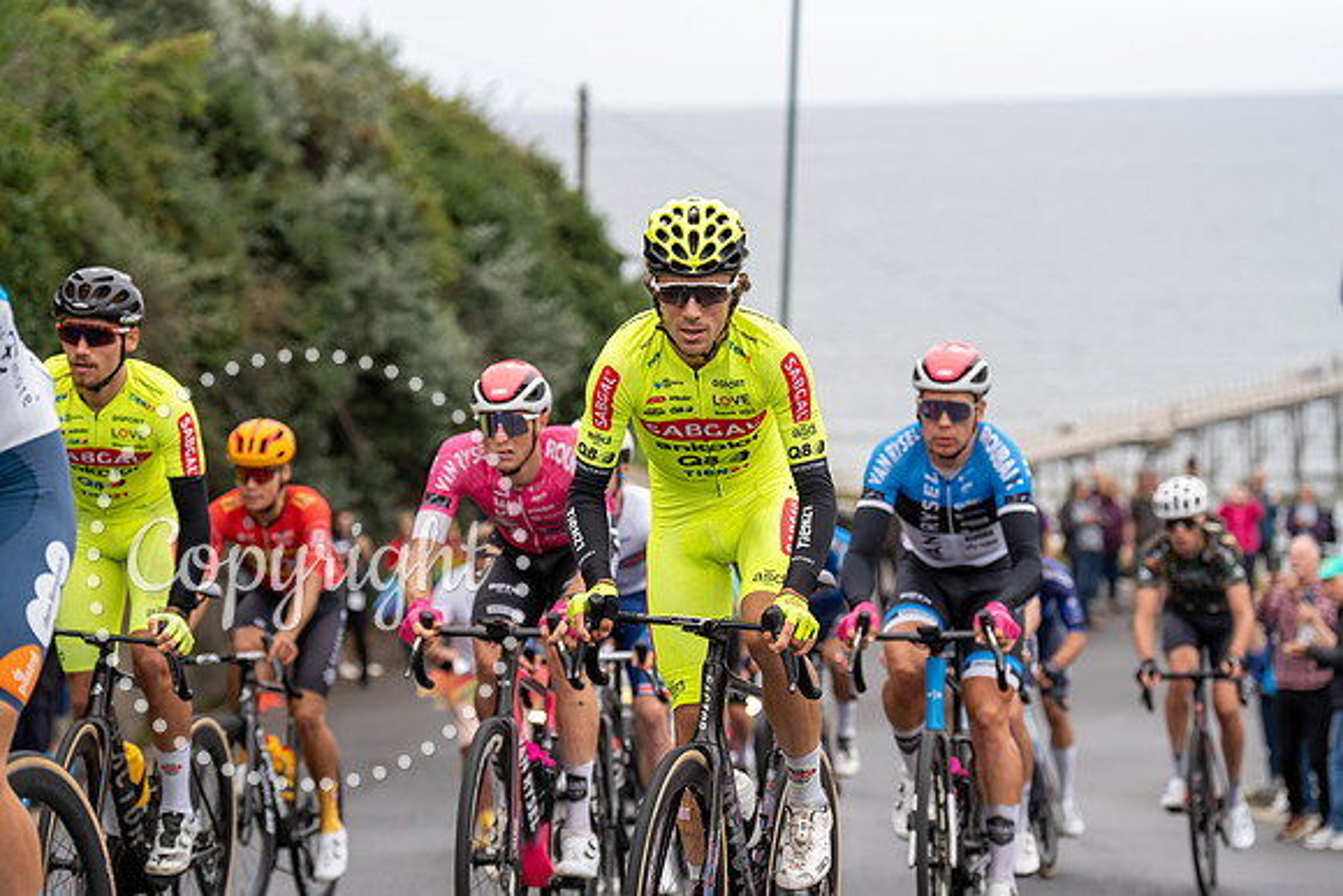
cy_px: 448
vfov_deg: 13.3
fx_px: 3843
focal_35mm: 103
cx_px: 672
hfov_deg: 19.8
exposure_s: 1/1000
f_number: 3.5
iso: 320
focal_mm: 103
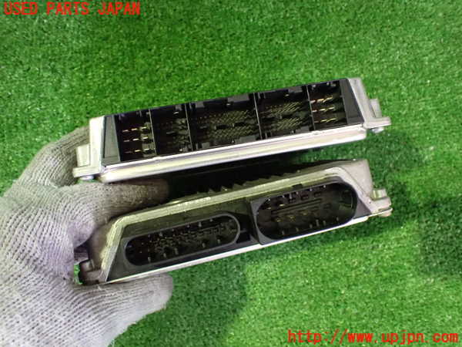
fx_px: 400
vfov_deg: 46.8
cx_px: 231
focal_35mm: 30
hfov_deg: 60.0
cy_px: 174
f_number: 2.3
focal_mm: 5.4
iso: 1250
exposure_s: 1/30
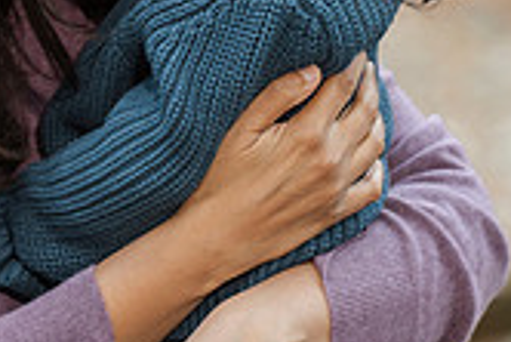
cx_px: 160
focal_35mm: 453
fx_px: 6436
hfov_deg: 4.5
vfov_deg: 3.0
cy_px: -79
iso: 640
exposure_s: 1/125
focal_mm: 130
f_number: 4
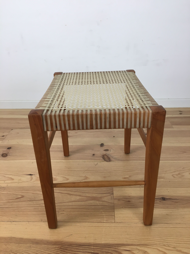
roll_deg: +0.7
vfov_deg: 61.7
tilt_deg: -29.3
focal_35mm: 29
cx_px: 95
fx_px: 212
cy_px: 127
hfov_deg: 48.2
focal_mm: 4.15
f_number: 2.2
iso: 25
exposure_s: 1/33
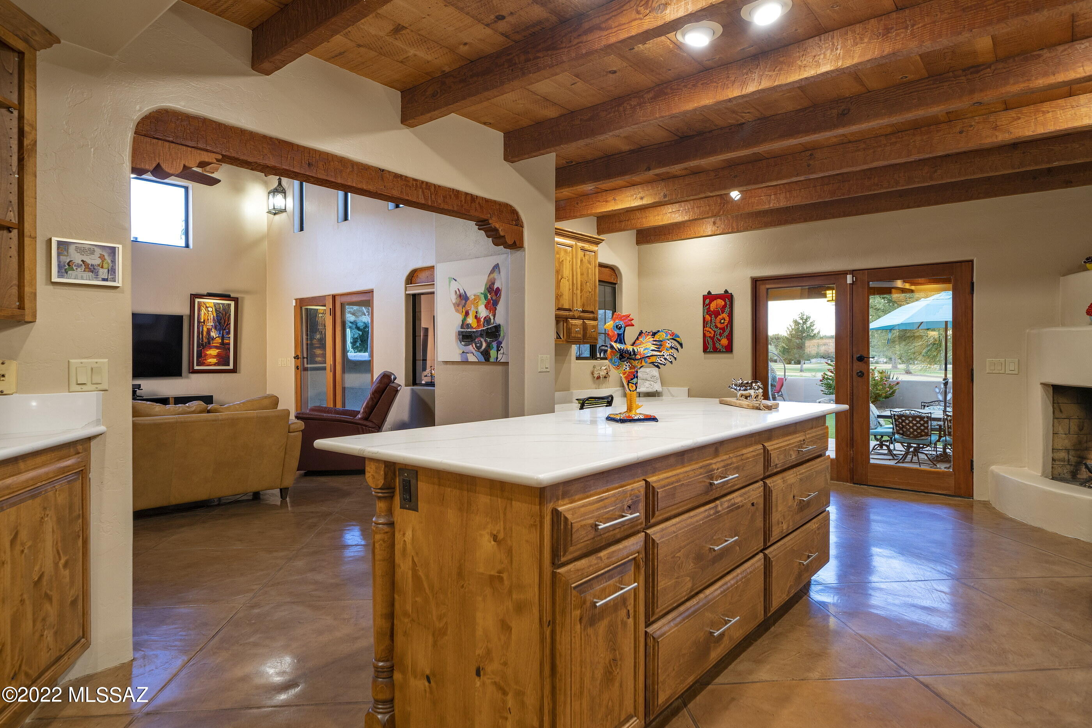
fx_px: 576
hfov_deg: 86.9
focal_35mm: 19
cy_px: 364
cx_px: 546
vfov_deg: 64.5
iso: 200
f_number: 5.6
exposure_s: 1/2.5
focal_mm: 19
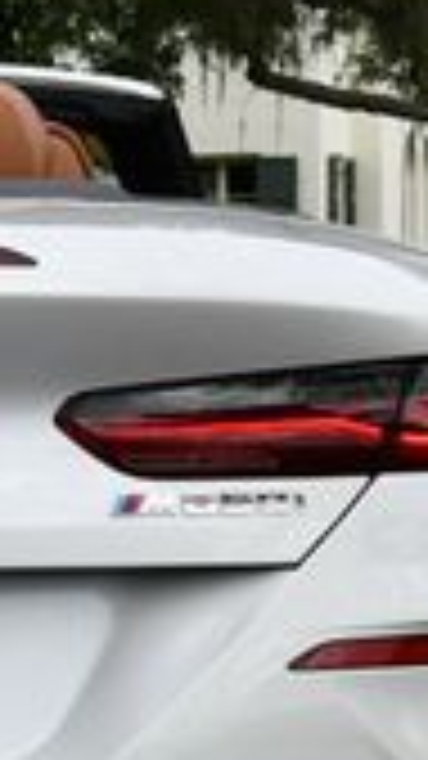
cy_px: 396
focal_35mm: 230
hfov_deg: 5.2
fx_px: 4643
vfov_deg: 9.4
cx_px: -365
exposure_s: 1/250
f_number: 8
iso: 160
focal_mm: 29
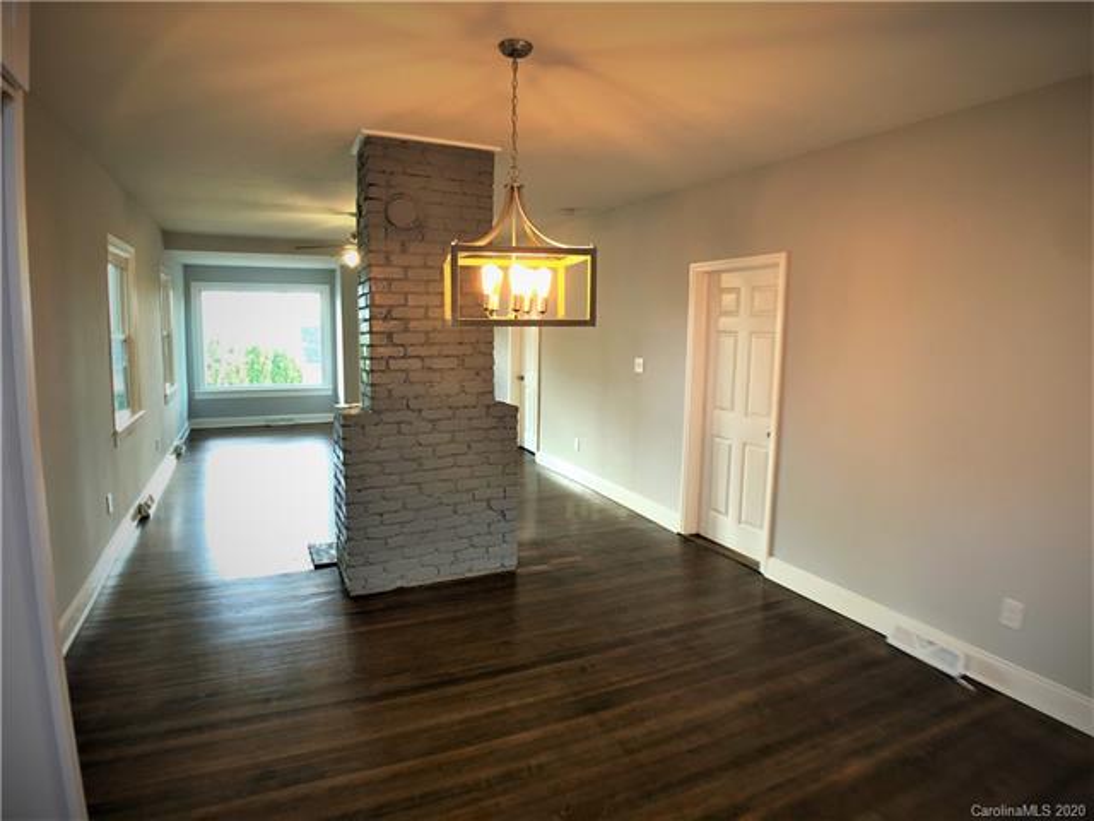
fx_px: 885
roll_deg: -0.6
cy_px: 410
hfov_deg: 63.4
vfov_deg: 49.7
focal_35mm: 28
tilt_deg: -5.1
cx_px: 547
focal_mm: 4
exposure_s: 1/15
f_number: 1.8
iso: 40
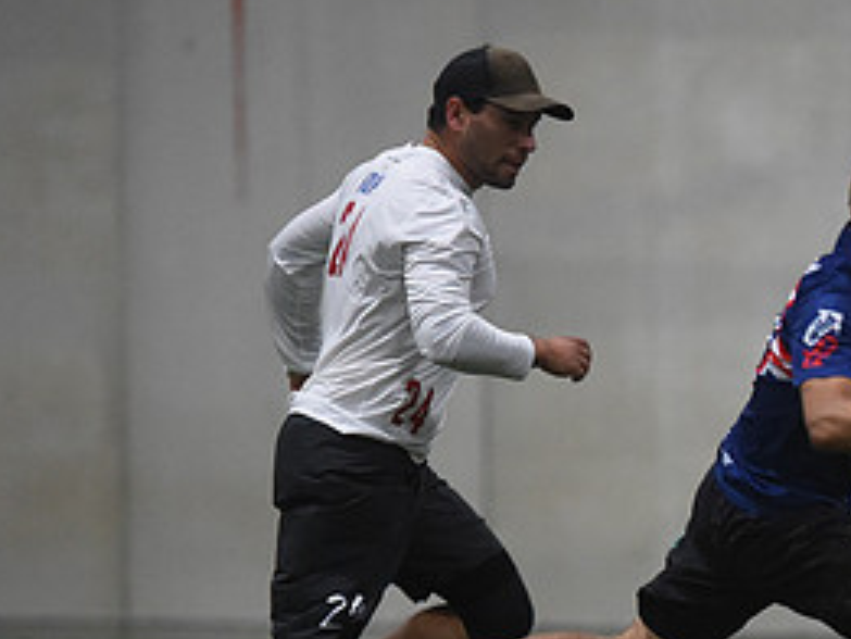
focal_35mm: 395
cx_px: 848
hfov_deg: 5.0
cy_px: 523
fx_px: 9715
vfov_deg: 3.8
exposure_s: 1/640
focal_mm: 185
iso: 10000
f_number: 2.8
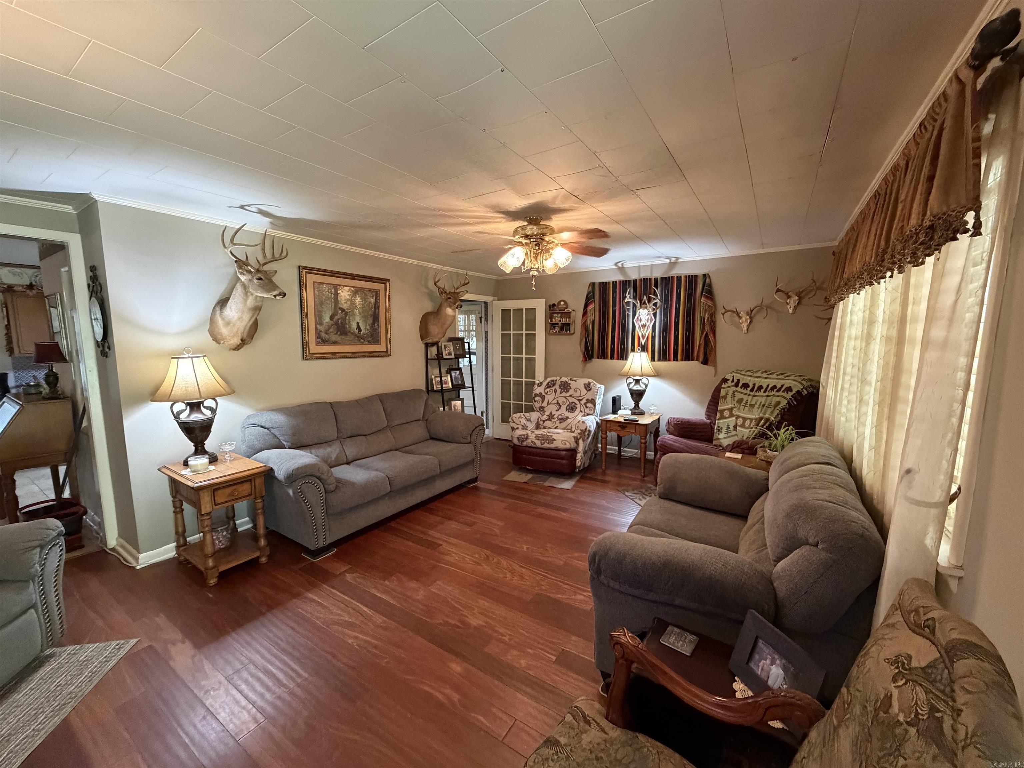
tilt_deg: -7.3
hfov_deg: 102.1
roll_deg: +0.2
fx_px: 414
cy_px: 384
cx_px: 512
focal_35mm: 14
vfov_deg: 85.7
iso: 640
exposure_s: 1/60
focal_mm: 2.22
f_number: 2.2
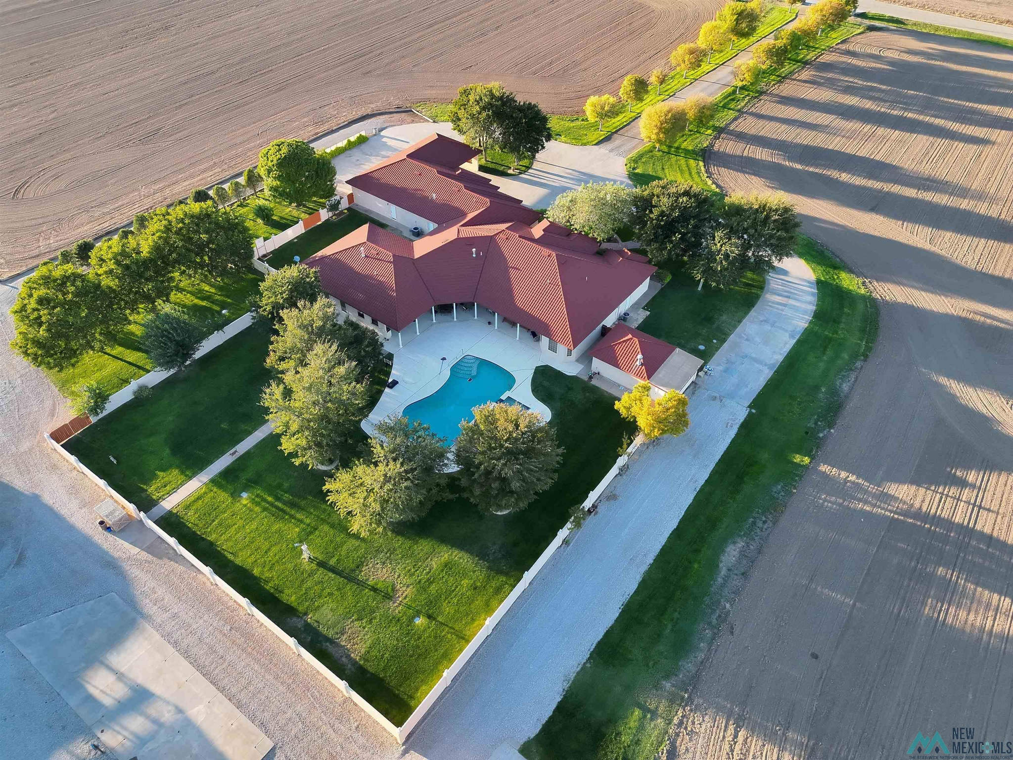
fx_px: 702
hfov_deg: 71.6
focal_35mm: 24
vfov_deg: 56.8
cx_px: 506
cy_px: 380
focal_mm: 6.72
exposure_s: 1/640
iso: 160
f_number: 1.7
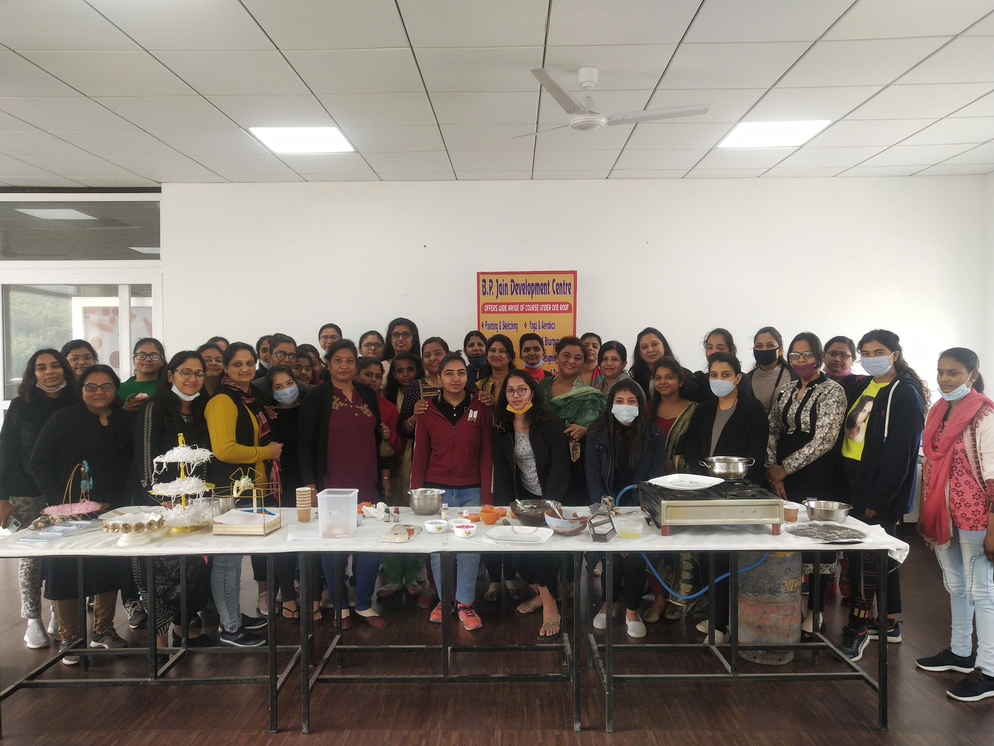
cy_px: 373
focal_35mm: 30
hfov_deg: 60.0
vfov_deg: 46.8
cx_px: 497
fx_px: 861
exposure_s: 1/100
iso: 96
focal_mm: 3.95
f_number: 1.8
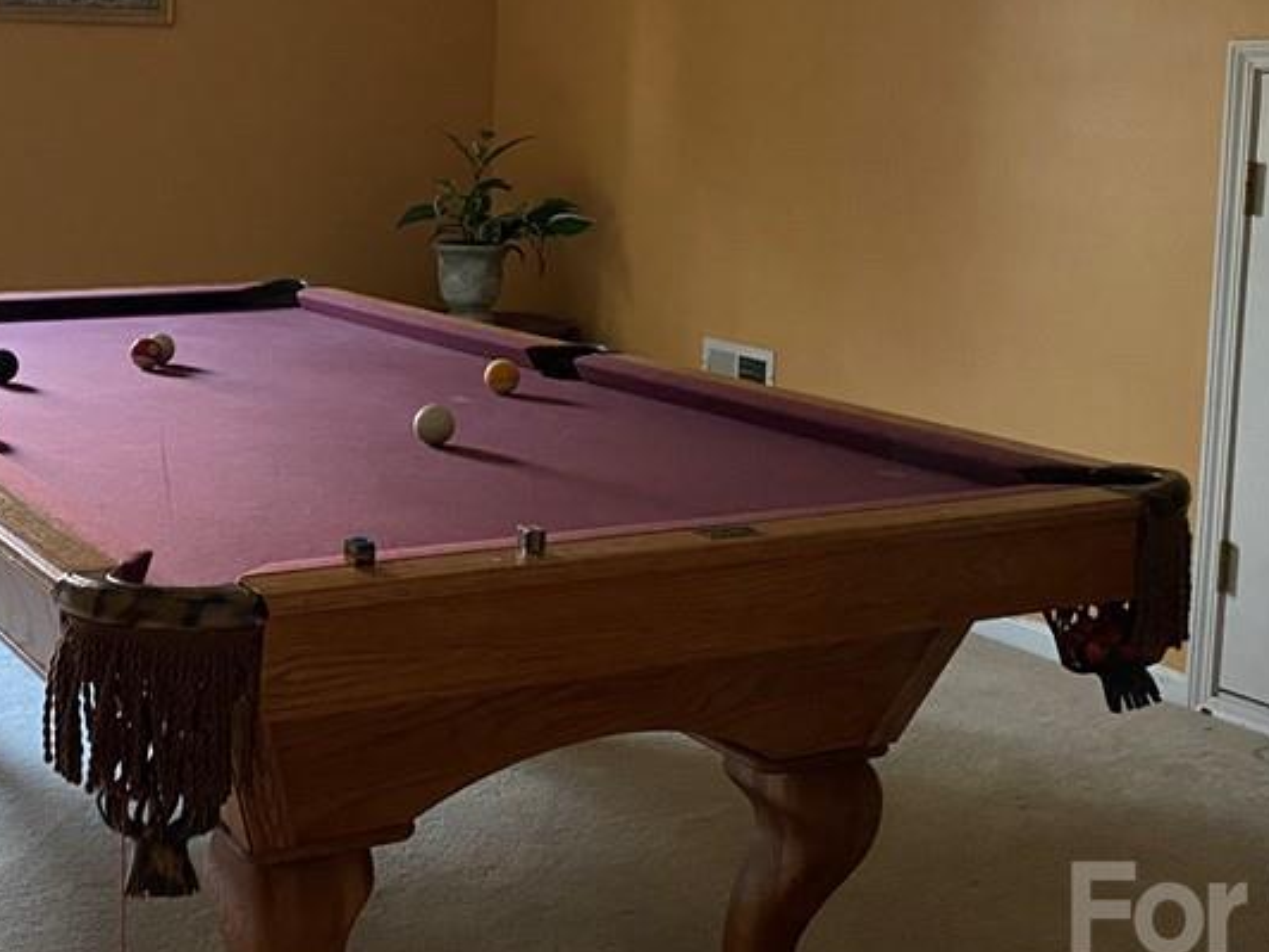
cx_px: 329
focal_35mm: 50
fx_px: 1833
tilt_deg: -6.6
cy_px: 291
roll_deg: -0.7
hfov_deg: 37.3
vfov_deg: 28.8
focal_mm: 4.25
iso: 640
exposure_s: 1/30
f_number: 1.8
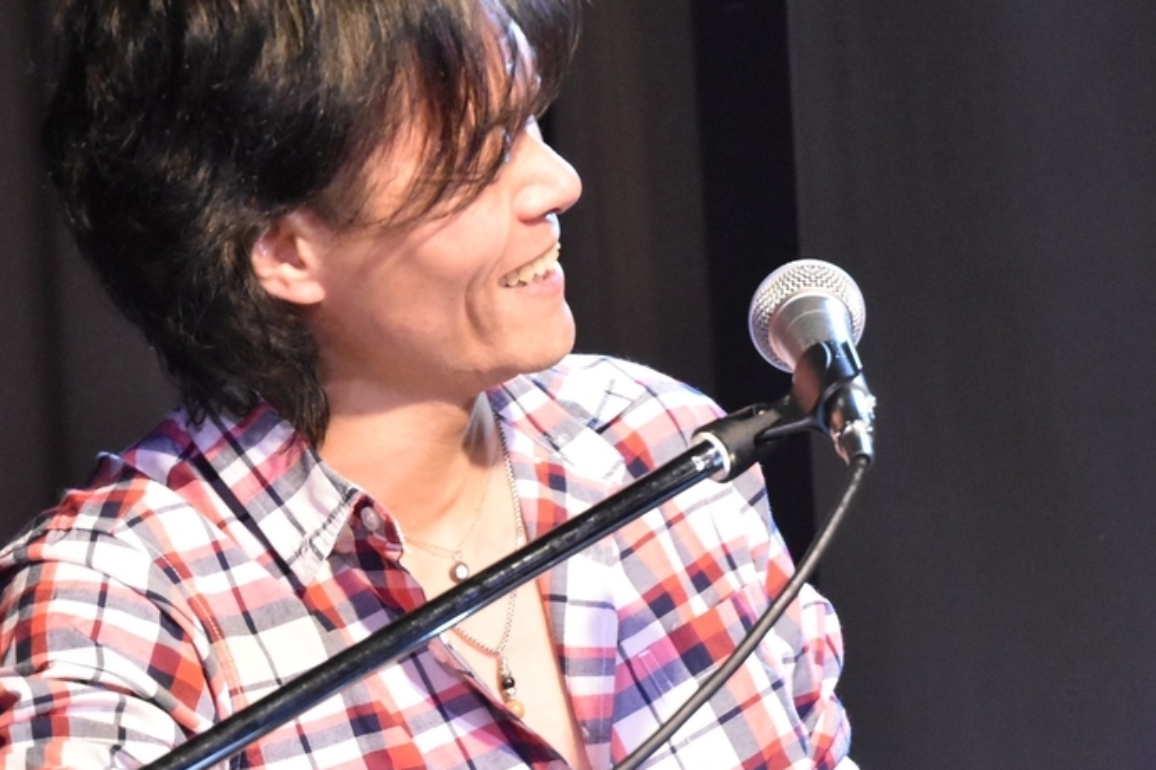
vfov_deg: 6.7
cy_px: 443
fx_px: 6549
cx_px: 493
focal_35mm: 204
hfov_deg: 10.1
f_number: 5.3
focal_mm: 78
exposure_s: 1/60
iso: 5600
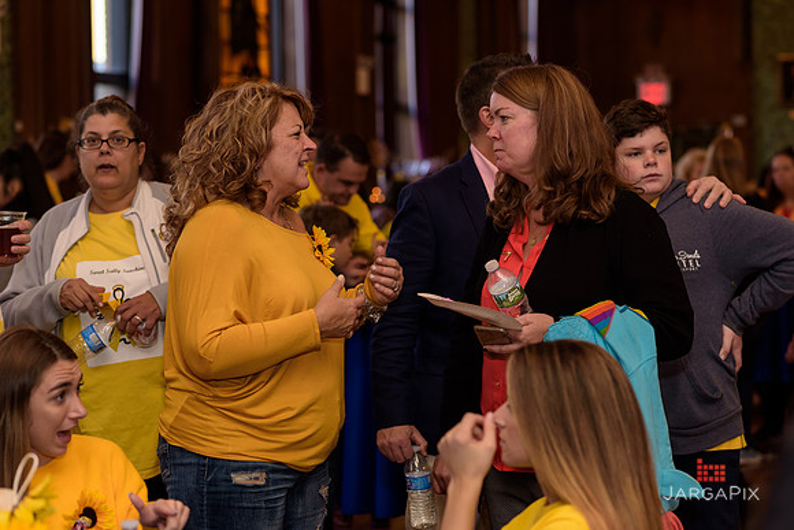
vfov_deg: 16.1
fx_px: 1875
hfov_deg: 23.9
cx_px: 397
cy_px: 265
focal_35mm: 85
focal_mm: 85
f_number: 3.2
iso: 320
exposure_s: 1/200
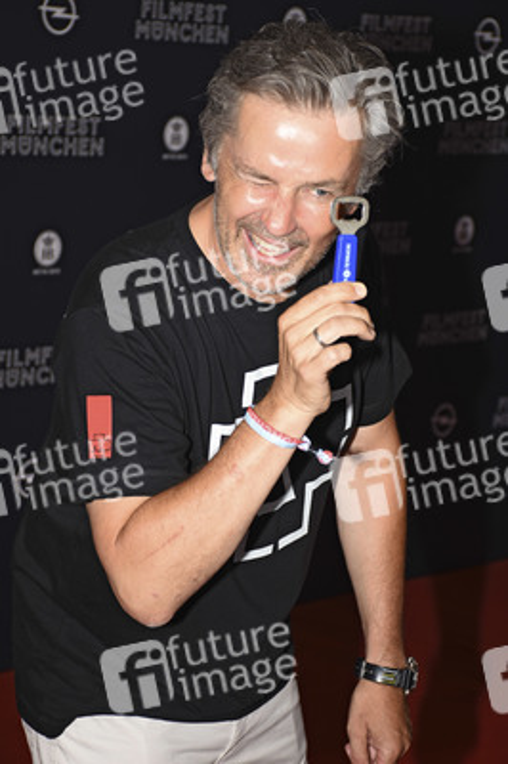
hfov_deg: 14.7
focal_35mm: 93
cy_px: 382
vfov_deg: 21.9
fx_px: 1972
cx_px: 254
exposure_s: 1/160
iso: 160
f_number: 5
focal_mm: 62
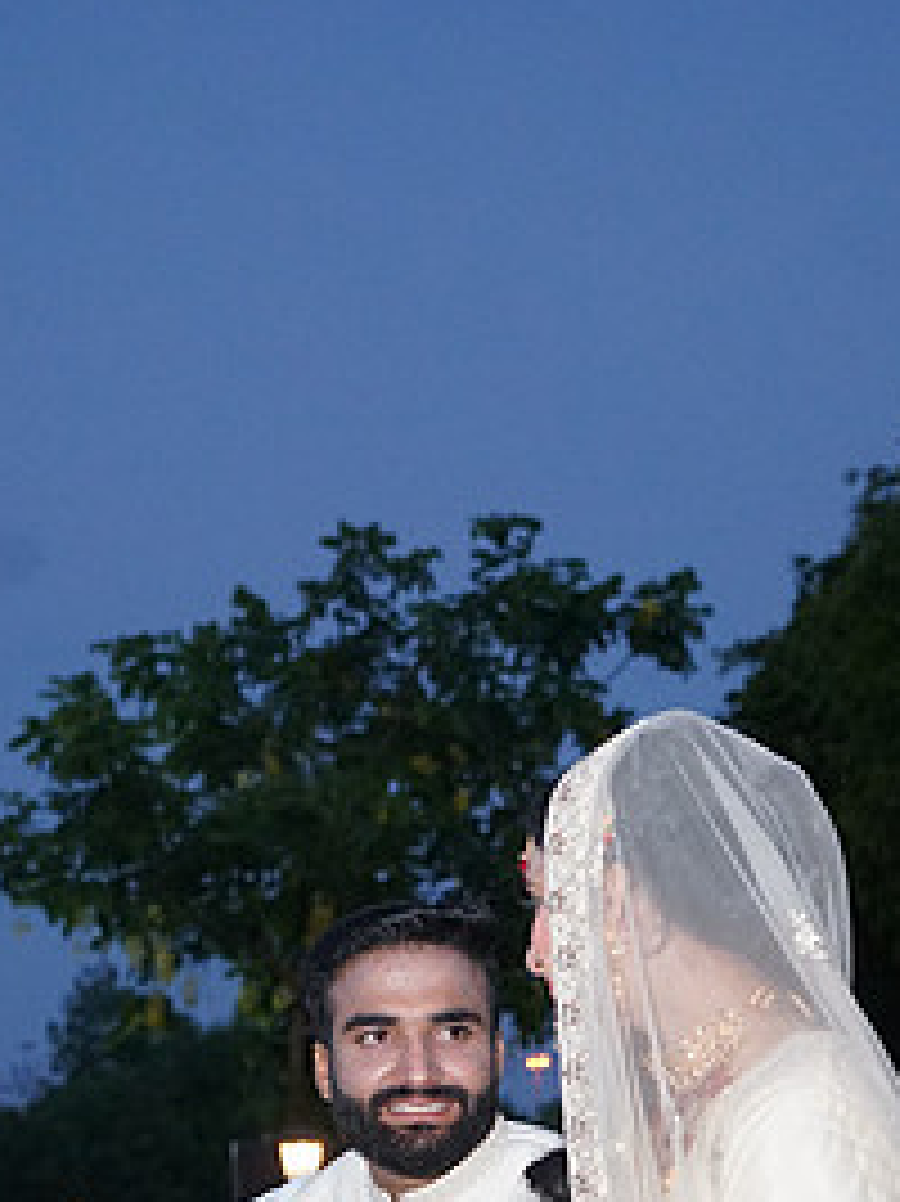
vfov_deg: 20.8
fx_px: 3122
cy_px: 1288
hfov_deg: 16.4
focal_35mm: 90
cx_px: 425
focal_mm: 43
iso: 3200
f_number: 4
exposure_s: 1/200
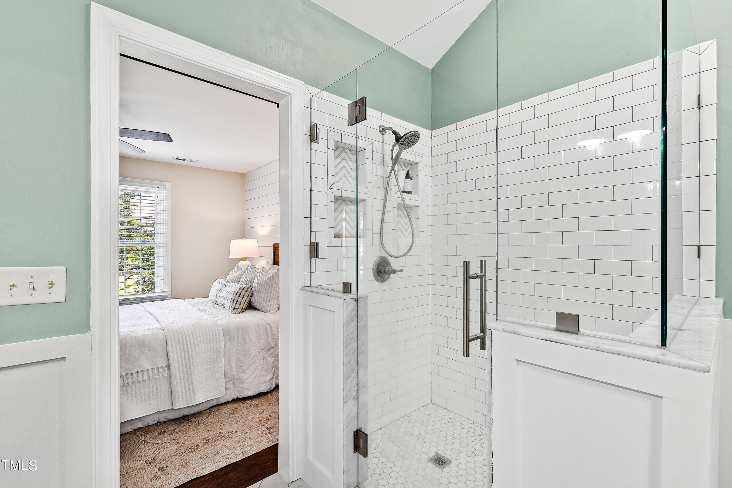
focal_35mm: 15
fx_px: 305
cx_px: 366
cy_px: 244
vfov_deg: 77.3
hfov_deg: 100.4
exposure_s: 1/3
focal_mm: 10
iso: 100
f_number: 8
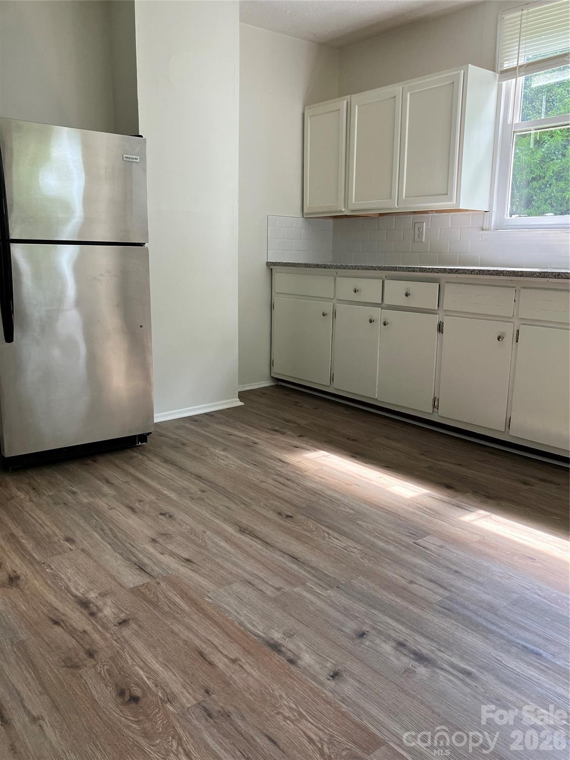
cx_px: 285
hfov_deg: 49.7
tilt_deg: -10.5
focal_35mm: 28
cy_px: 380
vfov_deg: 63.4
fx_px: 615
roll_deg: -1.3
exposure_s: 1/121
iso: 80
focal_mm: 3.99
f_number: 1.8
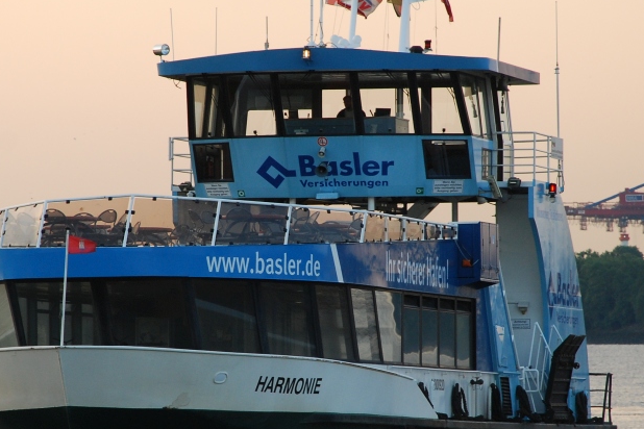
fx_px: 6007
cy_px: 225
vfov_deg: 4.1
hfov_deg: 6.1
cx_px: 276
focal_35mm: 336
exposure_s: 1/125
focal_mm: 135
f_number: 5.6
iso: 320
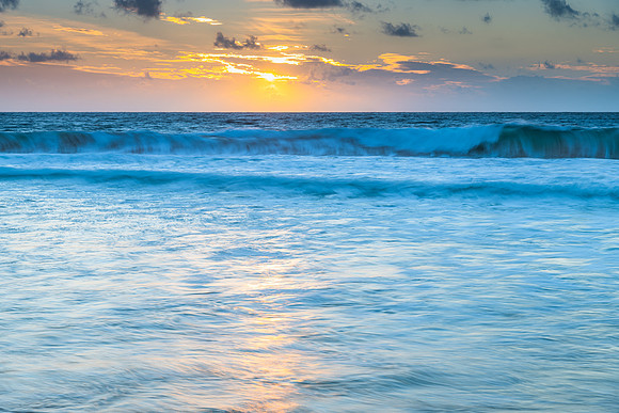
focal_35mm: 76
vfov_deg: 18.1
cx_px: 310
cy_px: 206
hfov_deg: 26.8
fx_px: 1300
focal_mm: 75
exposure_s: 1/2.5
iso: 31
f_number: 10
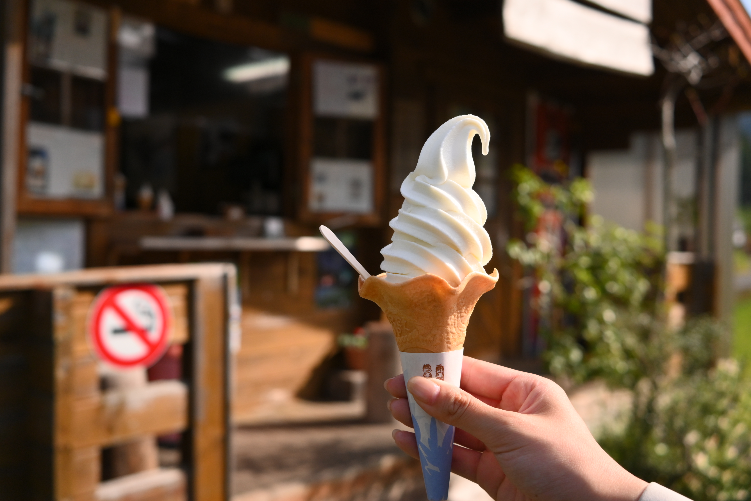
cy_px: 250
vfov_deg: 36.9
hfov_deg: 53.1
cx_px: 376
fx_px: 751
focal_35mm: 36
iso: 280
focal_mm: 24
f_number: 3.2
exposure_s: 1/4000
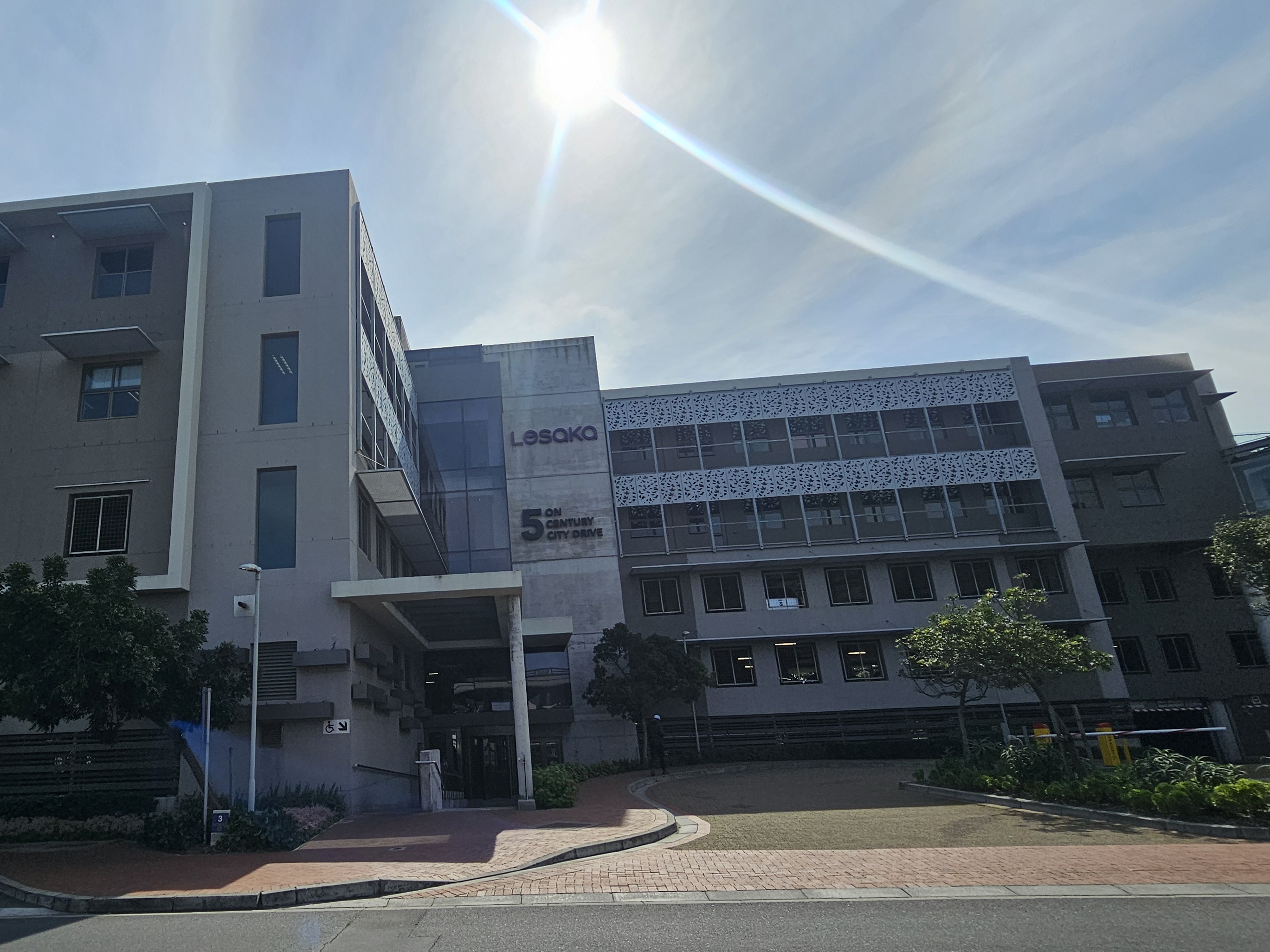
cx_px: 442
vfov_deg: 68.6
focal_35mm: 19
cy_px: 501
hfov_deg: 82.3
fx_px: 697
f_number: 2.2
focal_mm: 2.2
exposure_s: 1/5034
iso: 50
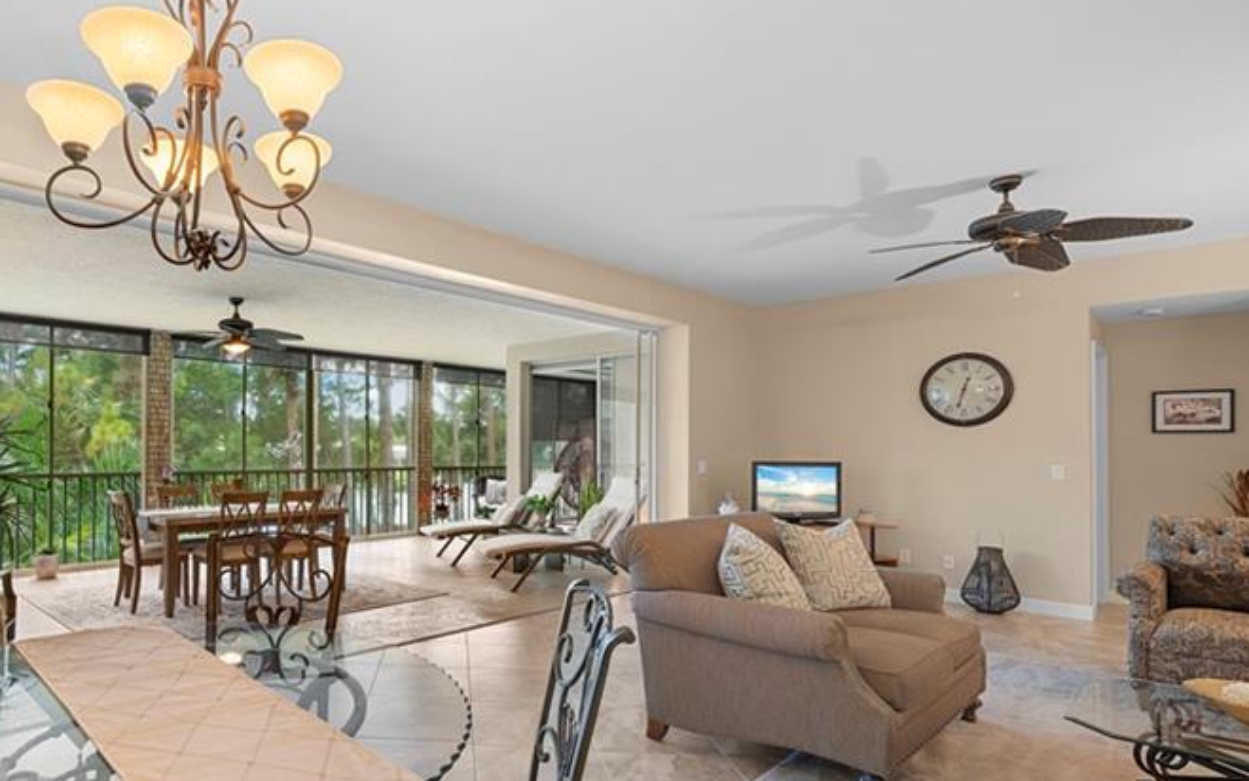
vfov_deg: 61.6
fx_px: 647
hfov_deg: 84.2
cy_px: 476
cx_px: 392
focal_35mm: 19
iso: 100
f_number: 8
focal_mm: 12
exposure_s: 2.5
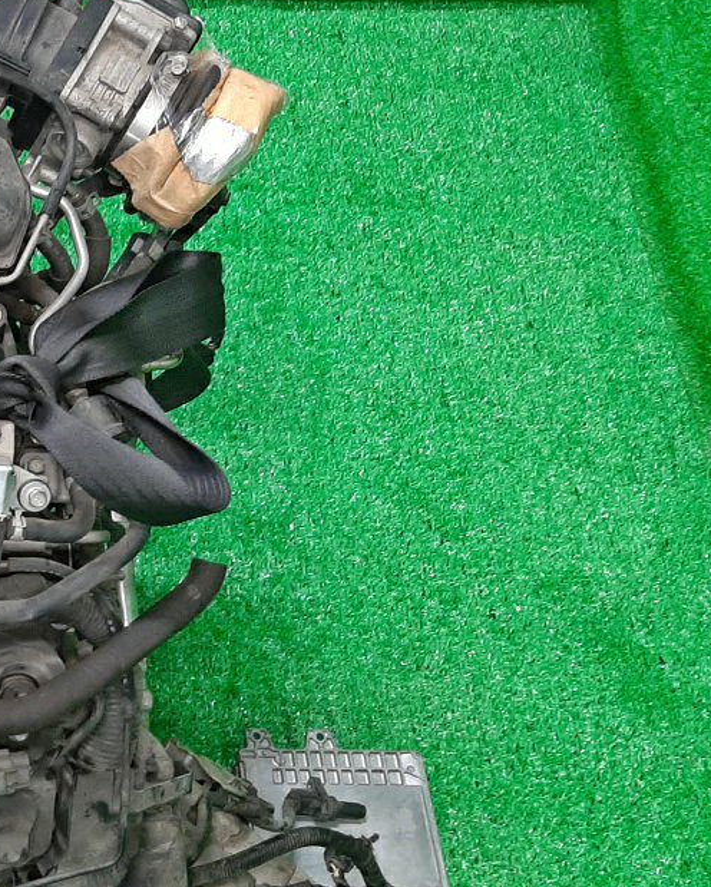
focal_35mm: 59
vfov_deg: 31.9
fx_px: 1550
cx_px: -202
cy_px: 503
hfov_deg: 23.1
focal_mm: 3.93
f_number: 1.7
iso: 139
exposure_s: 1/50
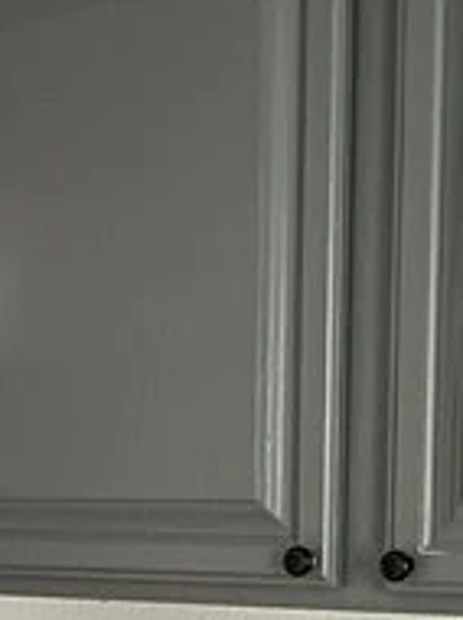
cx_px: -300
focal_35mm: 135
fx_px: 2413
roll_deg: +0.2
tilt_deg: -3.9
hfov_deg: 10.5
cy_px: 666
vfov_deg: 14.3
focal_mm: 5.1
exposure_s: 1/15
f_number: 1.6
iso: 640
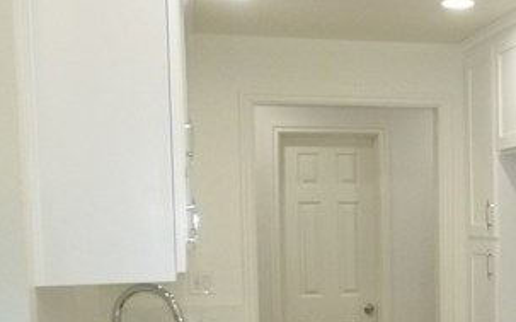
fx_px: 914
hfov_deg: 29.7
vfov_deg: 19.6
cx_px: 502
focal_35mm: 65
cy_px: 298
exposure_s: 1/125
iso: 400
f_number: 3.3
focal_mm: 5.2
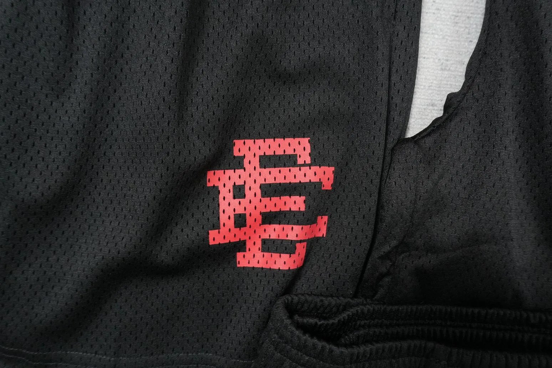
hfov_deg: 73.7
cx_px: 276
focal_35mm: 24
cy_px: 184
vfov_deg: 53.1
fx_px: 368
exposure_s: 1/100
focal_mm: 16
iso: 1600
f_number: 10
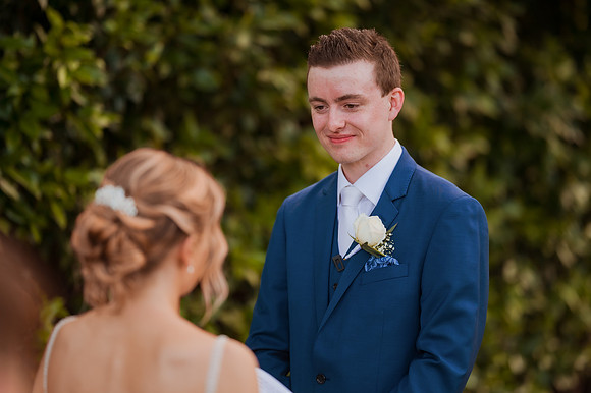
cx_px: 296
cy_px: 196
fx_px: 2215
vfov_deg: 10.1
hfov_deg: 15.2
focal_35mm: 135
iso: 320
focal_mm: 135
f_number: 1.8
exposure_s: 1/1000
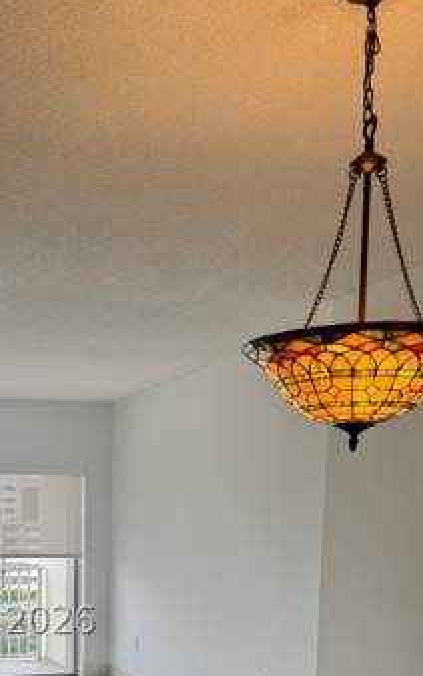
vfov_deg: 38.6
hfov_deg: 26.1
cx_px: 48
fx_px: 885
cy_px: 620
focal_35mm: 48
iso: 100
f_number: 1.78
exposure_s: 1/158
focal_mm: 6.76
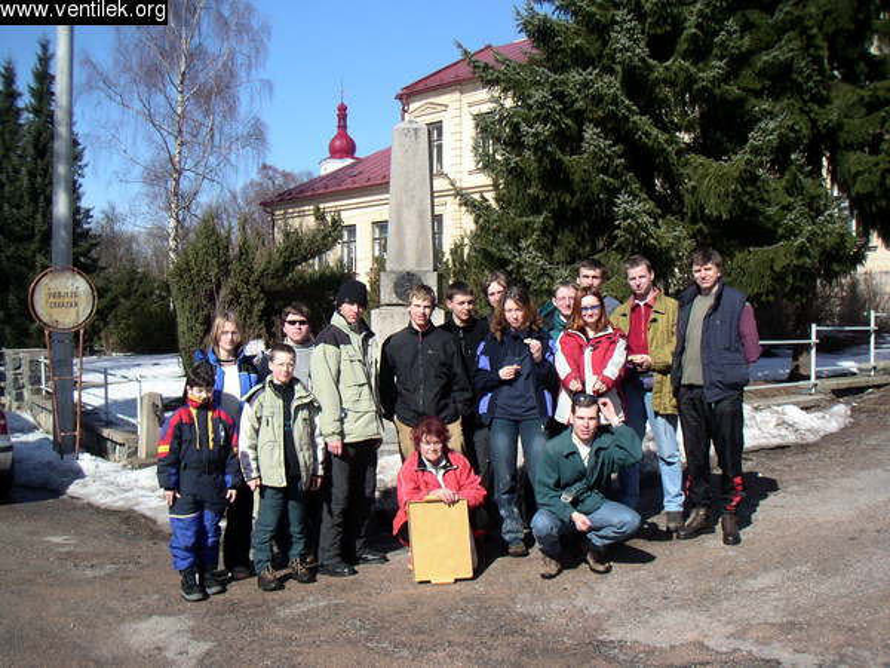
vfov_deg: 38.7
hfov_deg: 50.1
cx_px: 445
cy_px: 334
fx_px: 951
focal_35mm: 37
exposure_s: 1/750
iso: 50
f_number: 2.8
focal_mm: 5.7
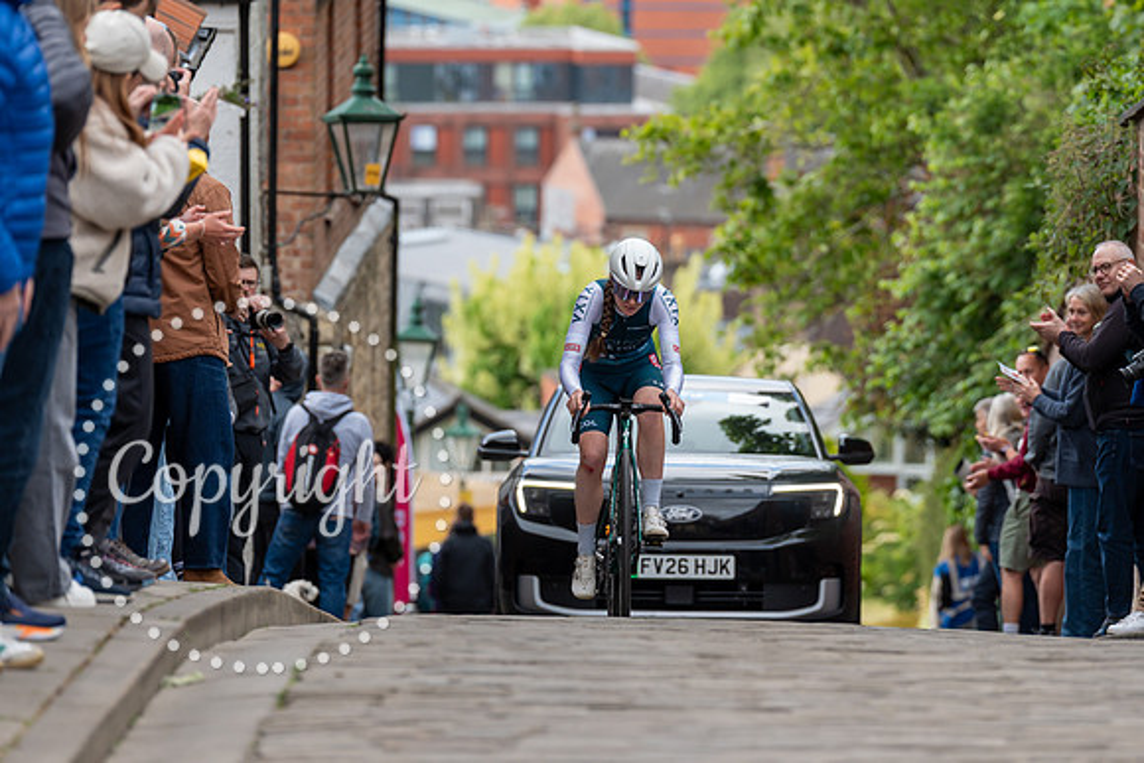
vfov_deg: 5.8
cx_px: 682
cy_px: 308
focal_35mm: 239
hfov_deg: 8.6
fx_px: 7581
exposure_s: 1/1000
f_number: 4
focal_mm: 200
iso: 500
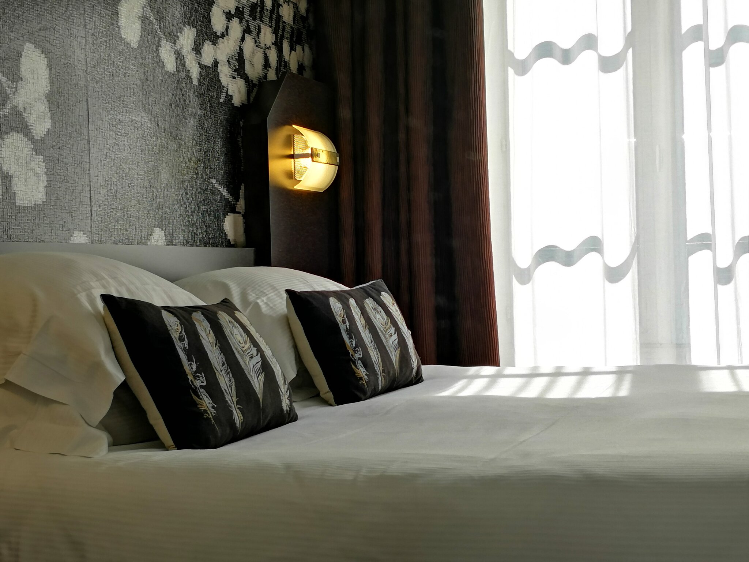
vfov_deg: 27.5
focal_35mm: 53
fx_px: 1147
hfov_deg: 36.2
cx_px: 374
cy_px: 281
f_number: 1.6
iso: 50
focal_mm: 3.95
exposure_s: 3
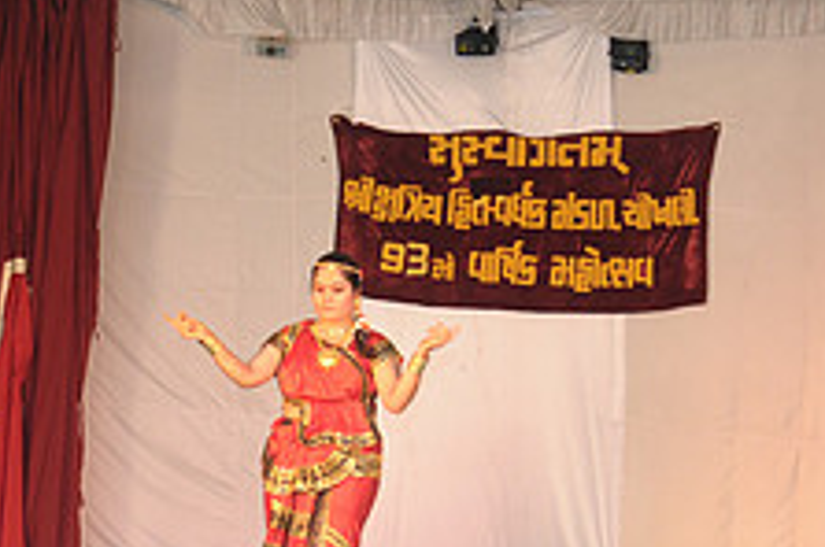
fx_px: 2677
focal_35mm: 117
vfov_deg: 11.6
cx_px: 396
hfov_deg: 17.5
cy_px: 438
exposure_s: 1/125
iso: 500
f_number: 5.6
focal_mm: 30
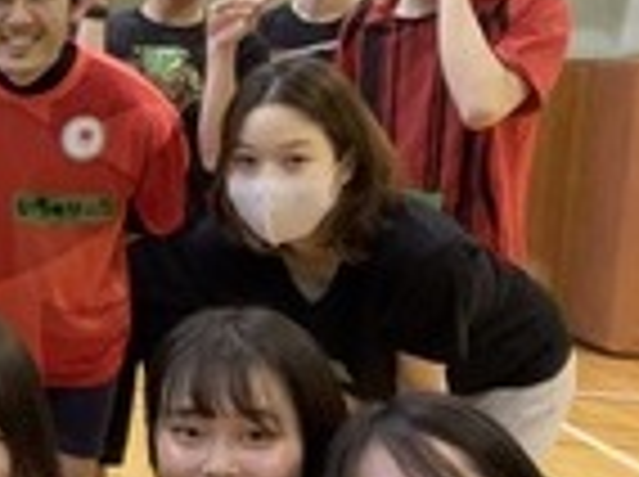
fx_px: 1198
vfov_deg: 22.5
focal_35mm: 65
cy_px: 279
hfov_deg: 25.2
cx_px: -225
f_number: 2.2
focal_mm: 2.71
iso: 400
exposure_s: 1/25
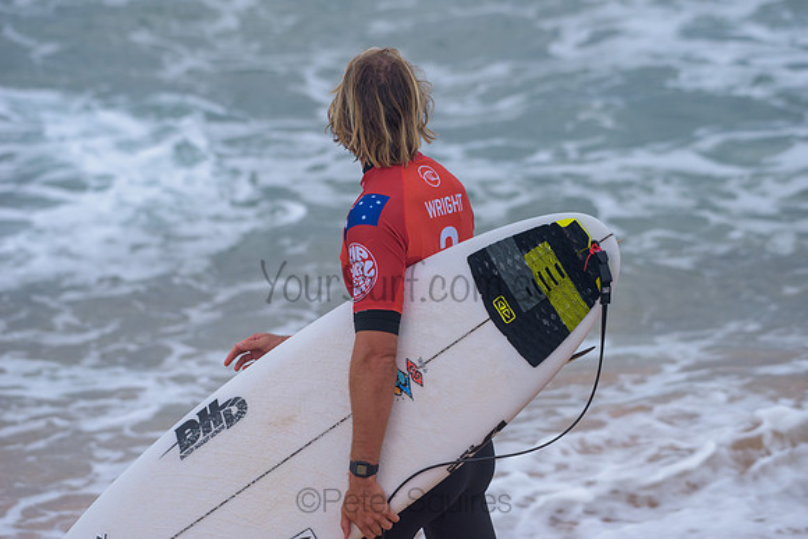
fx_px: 4490
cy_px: 270
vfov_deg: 6.9
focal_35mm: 200
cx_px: 404
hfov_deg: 10.3
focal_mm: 200
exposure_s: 1/2000
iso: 360
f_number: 5.6
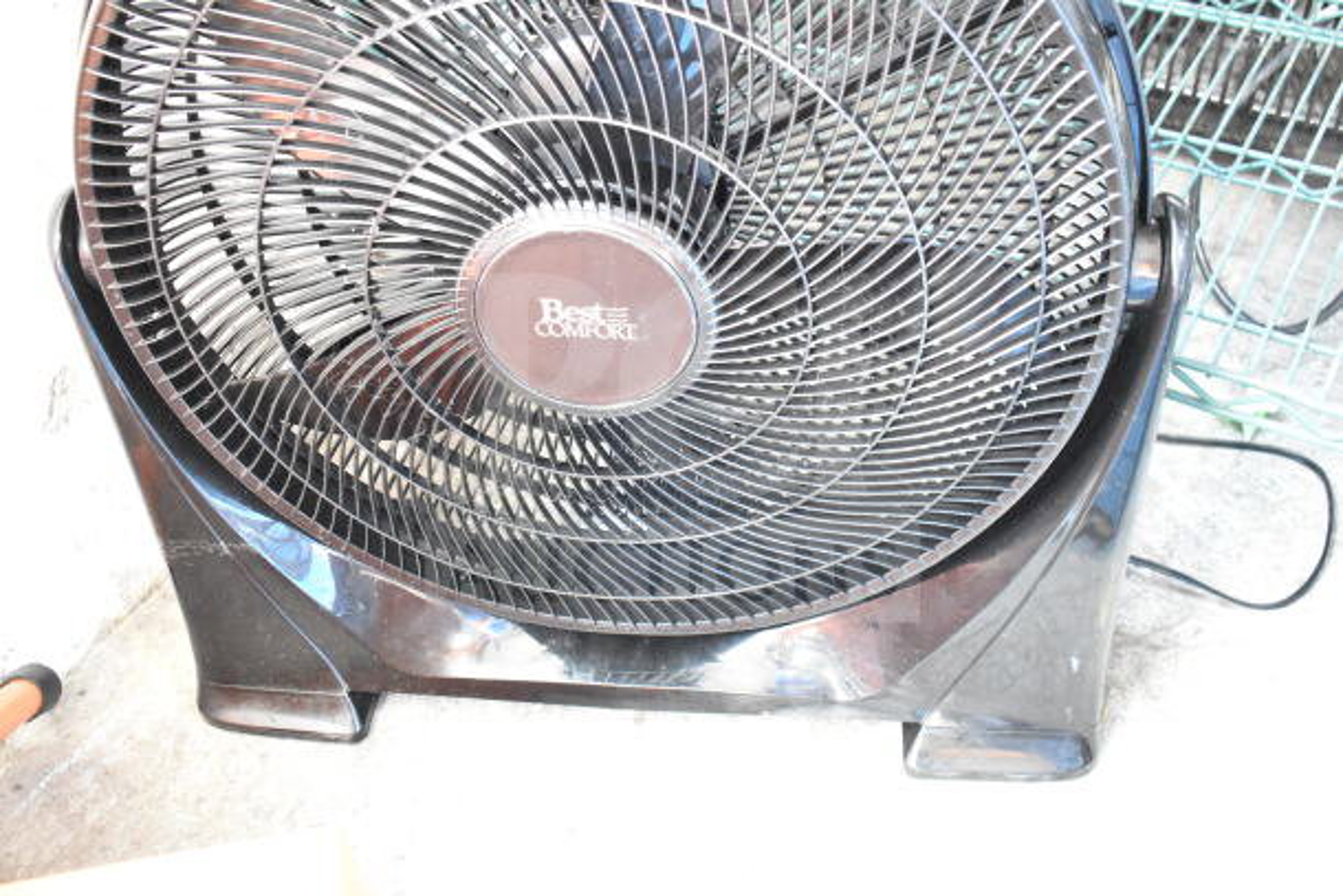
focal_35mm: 36
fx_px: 1343
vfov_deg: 36.9
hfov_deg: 53.1
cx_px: 672
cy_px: 448
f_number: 3.8
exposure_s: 1/40
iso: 8000
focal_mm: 24
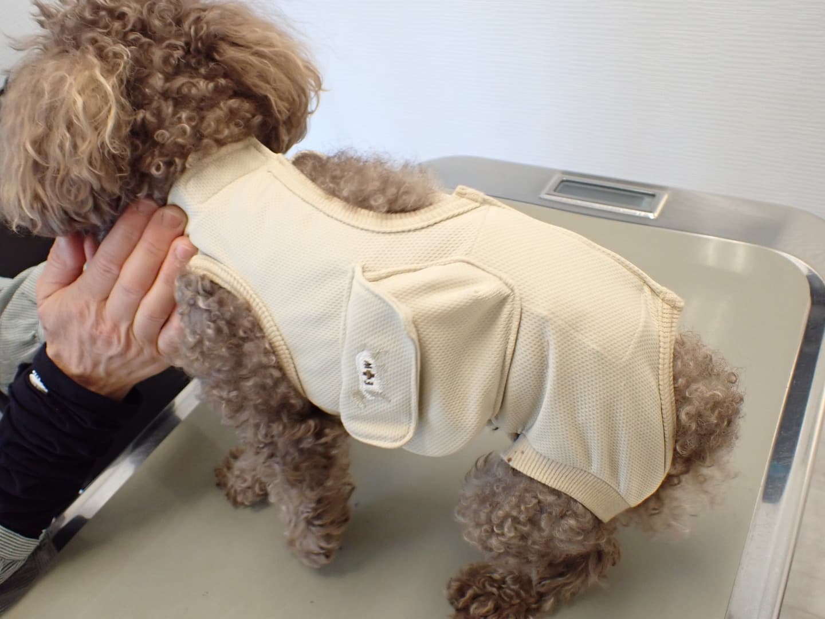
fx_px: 715
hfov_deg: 60.0
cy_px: 310
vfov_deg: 46.8
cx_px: 412
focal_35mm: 30
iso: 640
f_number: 2.3
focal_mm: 5.4
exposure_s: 1/125
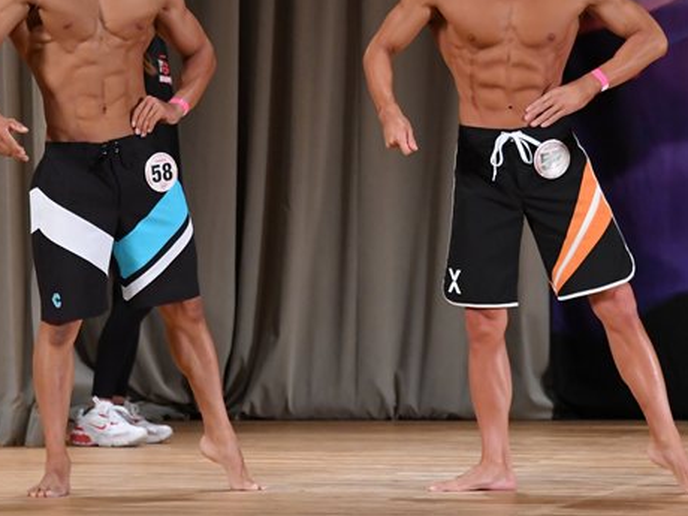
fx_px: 7731
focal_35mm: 389
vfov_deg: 3.8
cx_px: 271
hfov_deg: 5.1
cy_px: 166
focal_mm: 160
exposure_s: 1/400
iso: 3200
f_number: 5.6
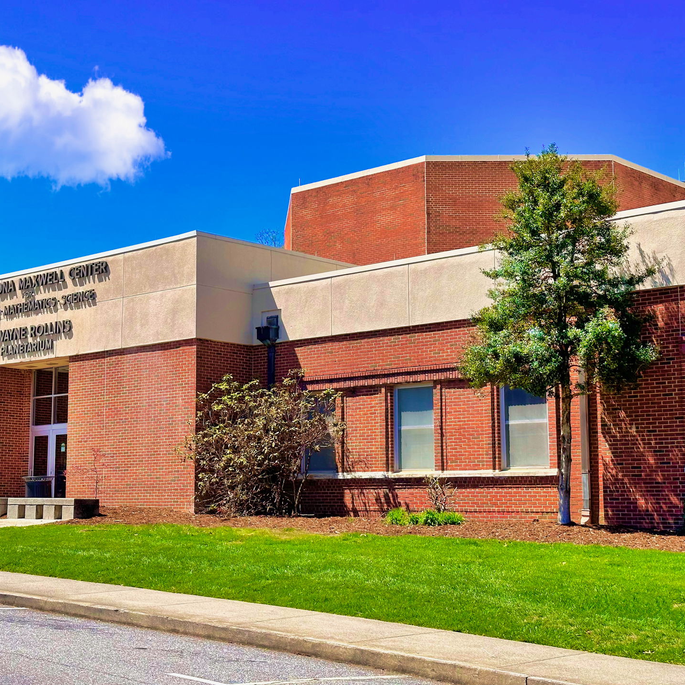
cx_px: 237
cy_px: 341
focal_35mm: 57
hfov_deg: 29.9
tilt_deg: +7.3
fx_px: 1276
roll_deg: -1.4
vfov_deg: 30.0
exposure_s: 1/3731
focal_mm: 6.86
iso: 64
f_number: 1.78
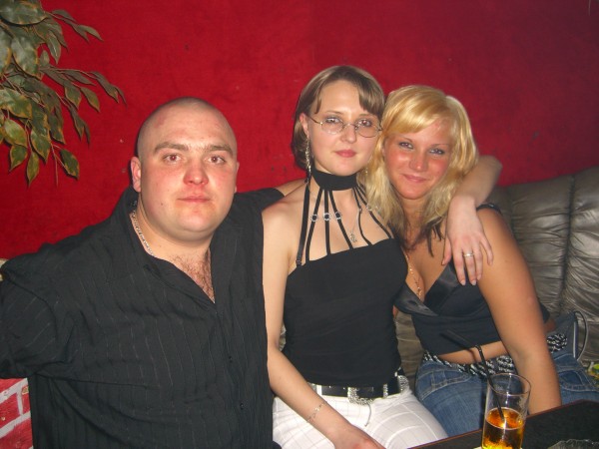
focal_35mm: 38
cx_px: 300
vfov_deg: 37.7
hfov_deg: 49.0
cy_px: 224
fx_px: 658
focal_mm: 7.9
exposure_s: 1/60
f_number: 2.8
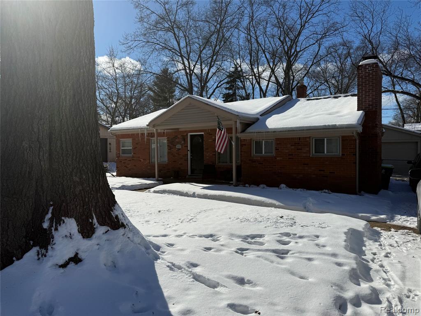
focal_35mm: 24
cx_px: 210
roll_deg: +0.6
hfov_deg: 71.6
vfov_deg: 56.8
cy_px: 158
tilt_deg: -0.3
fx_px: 292
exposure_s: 1/14286
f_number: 1.78
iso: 80
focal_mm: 6.76
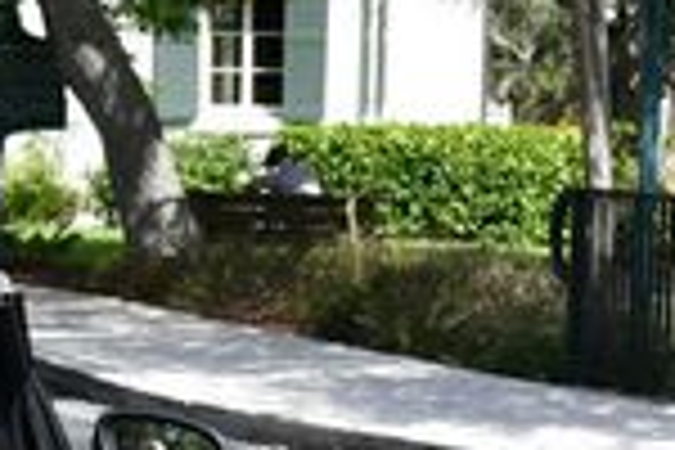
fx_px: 4800
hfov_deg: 7.9
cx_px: -392
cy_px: 882
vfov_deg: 5.3
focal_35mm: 256
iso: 180
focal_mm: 30
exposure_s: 1/250
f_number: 8
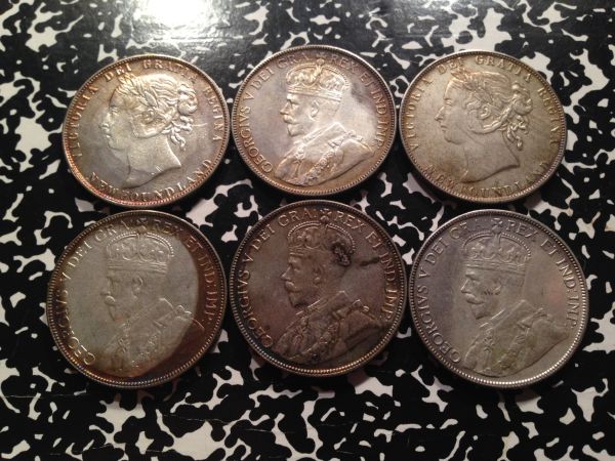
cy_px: 230
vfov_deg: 42.9
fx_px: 586
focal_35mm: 33
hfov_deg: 55.4
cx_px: 308
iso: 80
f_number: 2.4
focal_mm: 4.12
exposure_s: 1/20
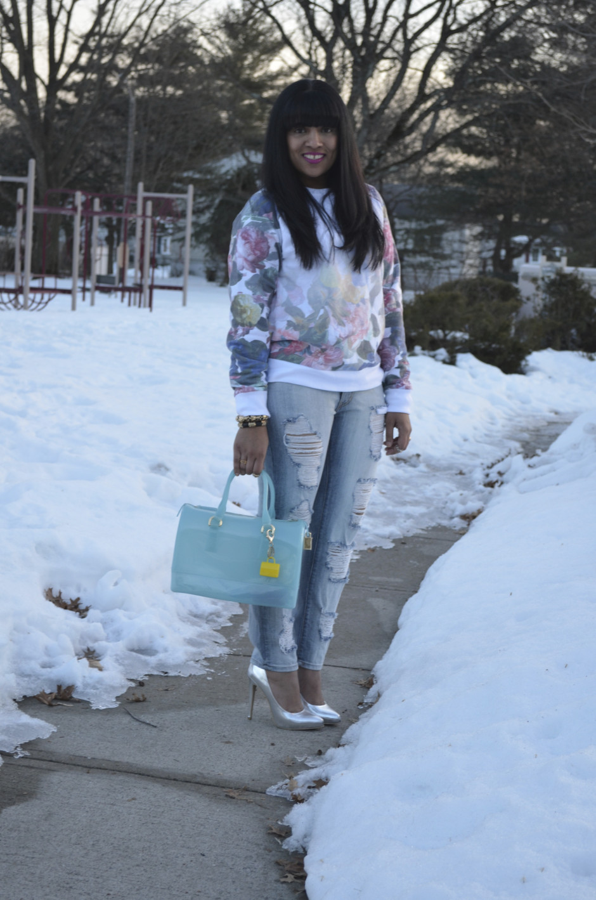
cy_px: 450
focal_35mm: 60
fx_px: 1496
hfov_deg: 22.5
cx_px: 298
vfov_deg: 33.5
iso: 400
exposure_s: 1/60
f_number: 5.3
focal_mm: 40
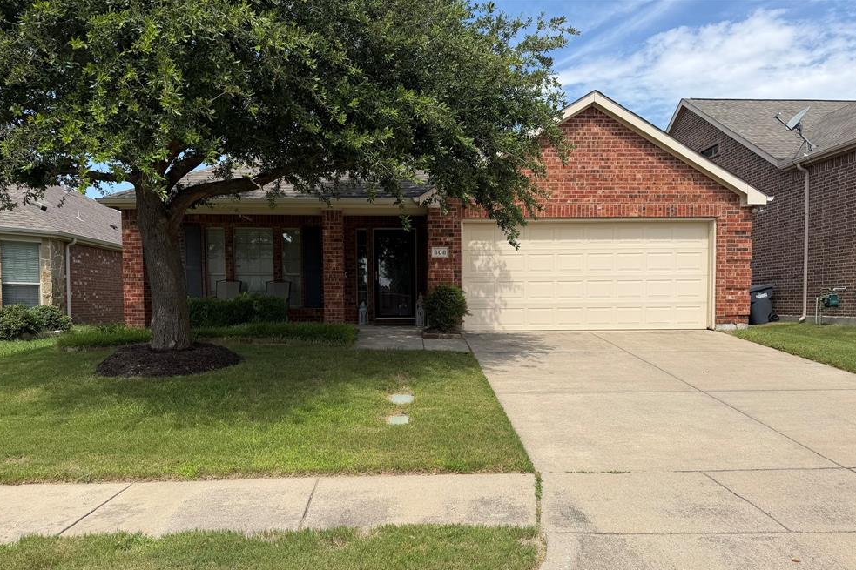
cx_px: 423
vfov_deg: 49.3
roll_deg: +0.3
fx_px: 618
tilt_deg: -3.6
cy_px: 333
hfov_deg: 69.4
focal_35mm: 26
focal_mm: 6.76
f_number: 1.78
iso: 80
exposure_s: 1/4405
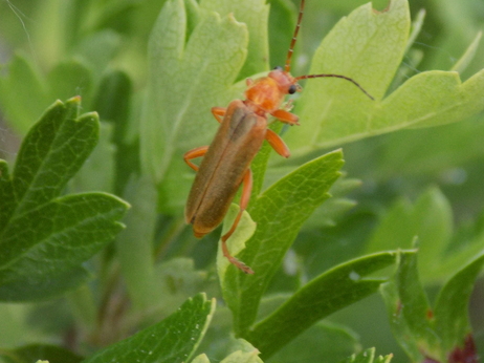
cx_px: 233
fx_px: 3046
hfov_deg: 9.1
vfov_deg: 6.8
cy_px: 134
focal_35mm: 218
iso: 140
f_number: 4.8
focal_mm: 20.9
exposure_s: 1/30
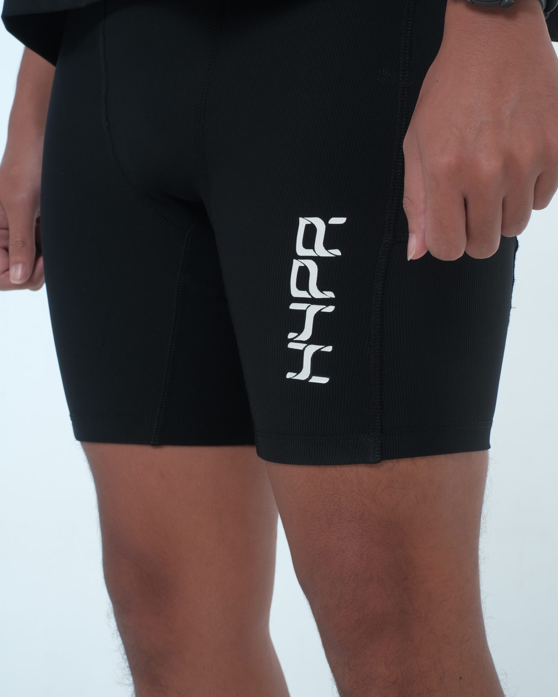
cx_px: 279
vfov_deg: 31.4
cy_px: 284
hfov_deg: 25.4
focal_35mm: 60
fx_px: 1238
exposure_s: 1/200
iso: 200
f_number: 9
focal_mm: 35
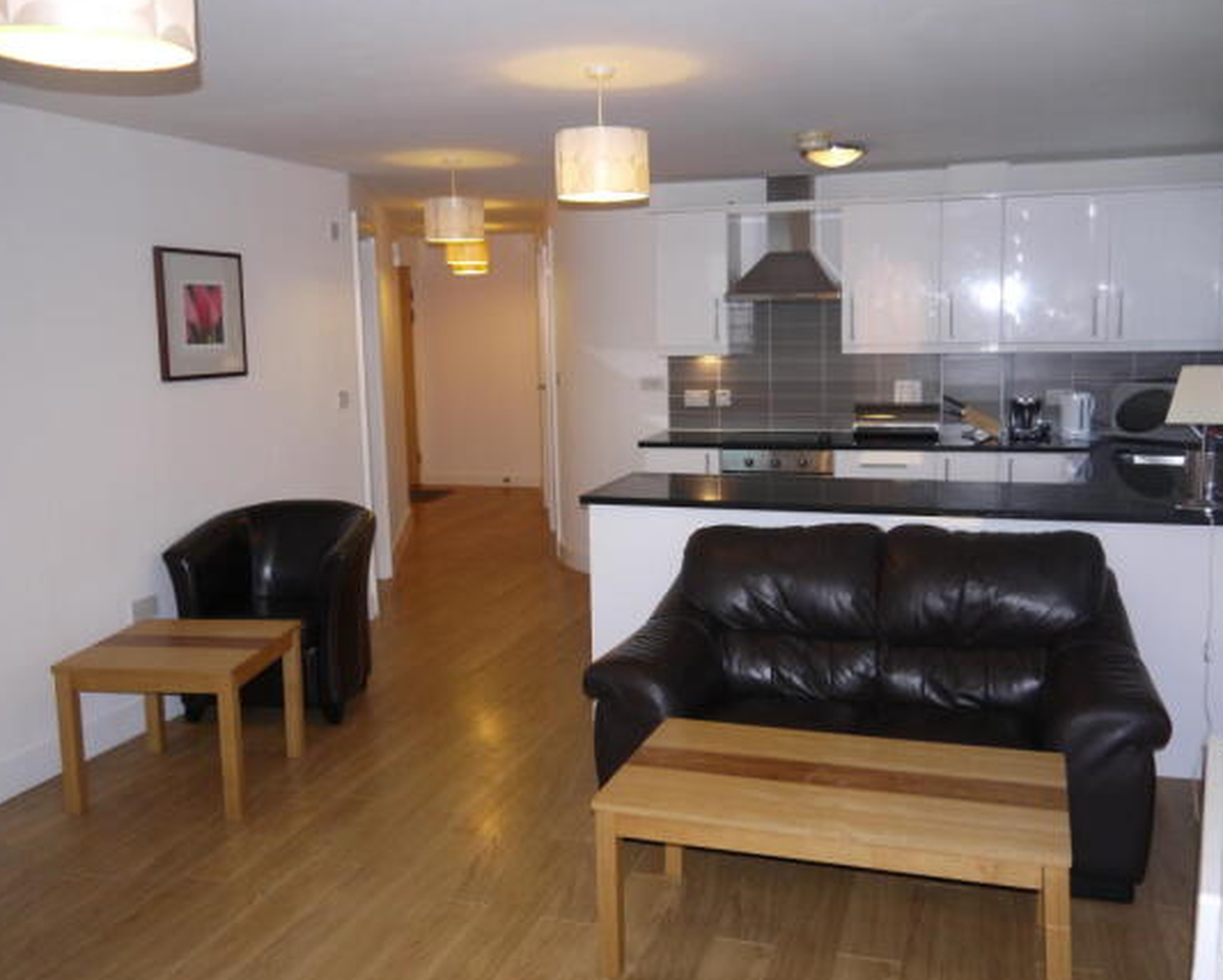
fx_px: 1159
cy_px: 488
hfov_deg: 55.6
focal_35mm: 32
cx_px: 639
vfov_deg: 45.8
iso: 500
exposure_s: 1/125
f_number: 3.6
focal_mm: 15
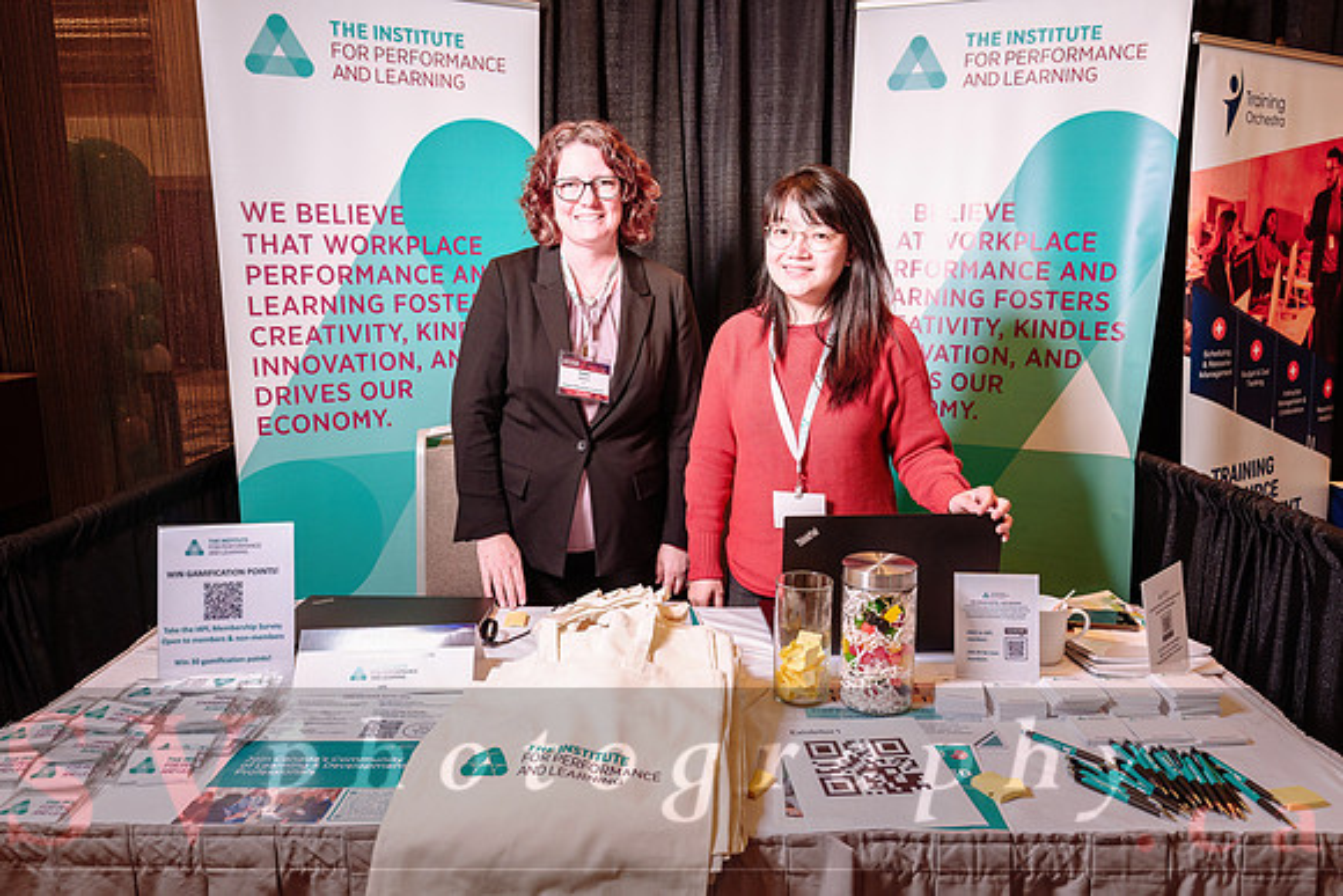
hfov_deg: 69.4
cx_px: 672
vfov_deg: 49.6
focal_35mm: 26
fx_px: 970
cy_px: 448
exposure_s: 1/60
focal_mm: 26
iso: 1000
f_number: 4.5
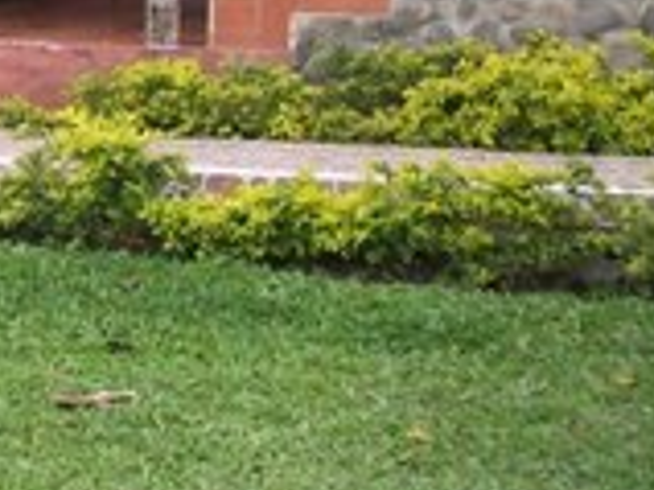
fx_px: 2435
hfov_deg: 13.8
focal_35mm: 129
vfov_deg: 11.1
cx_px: -481
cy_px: -235
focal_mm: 5.7
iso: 80
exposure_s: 1/400
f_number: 2.9
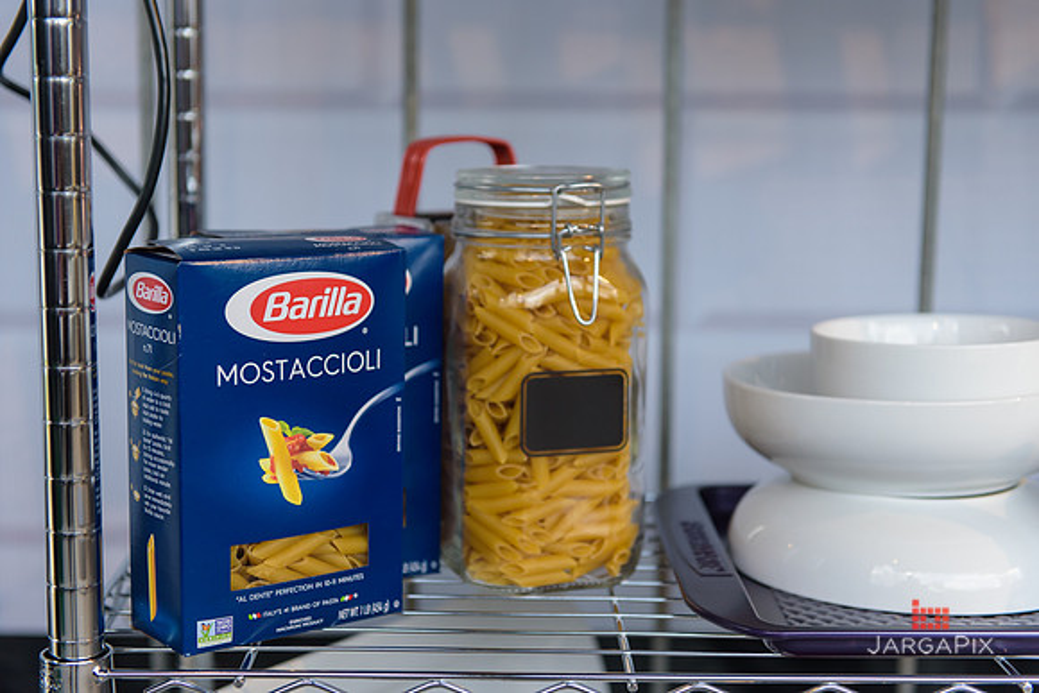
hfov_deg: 33.4
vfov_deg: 22.6
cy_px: 346
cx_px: 520
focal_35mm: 60
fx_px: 1732
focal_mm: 60
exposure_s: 1/800
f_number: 3.2
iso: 400
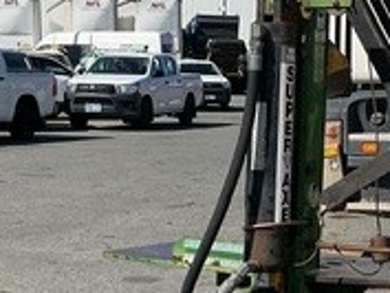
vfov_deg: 13.6
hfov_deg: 18.6
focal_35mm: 105
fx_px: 1184
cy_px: 379
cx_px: 269
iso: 16
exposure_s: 1/2141
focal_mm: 3
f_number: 1.8
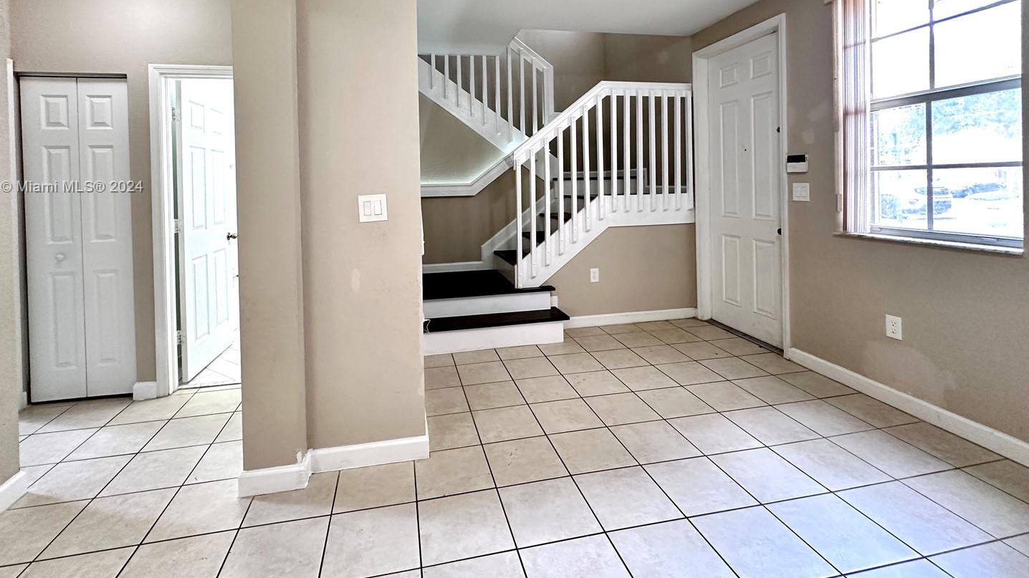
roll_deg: +1.1
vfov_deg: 62.1
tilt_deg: +0.1
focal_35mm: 17
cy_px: 188
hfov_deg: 95.9
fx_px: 464
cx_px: 487
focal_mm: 2.22
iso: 320
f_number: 2.2
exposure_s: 1/60
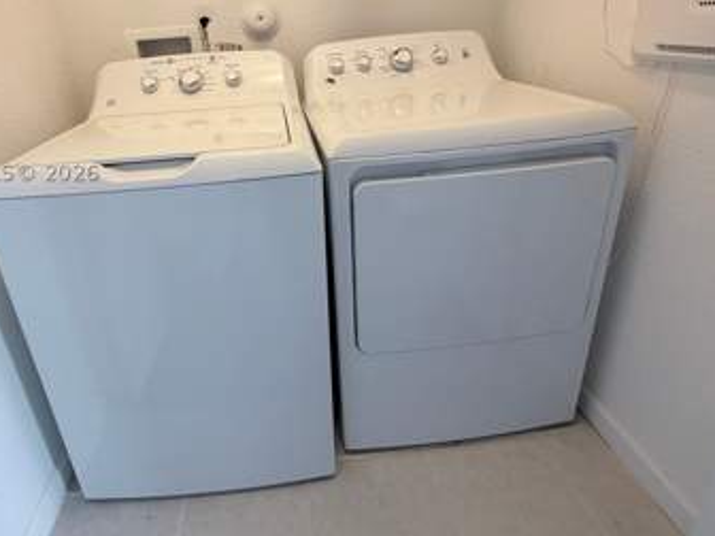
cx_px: 294
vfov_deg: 64.0
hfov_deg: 81.0
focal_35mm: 20
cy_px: 172
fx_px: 413
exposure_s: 1/60
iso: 200
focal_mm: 2.22
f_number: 2.2
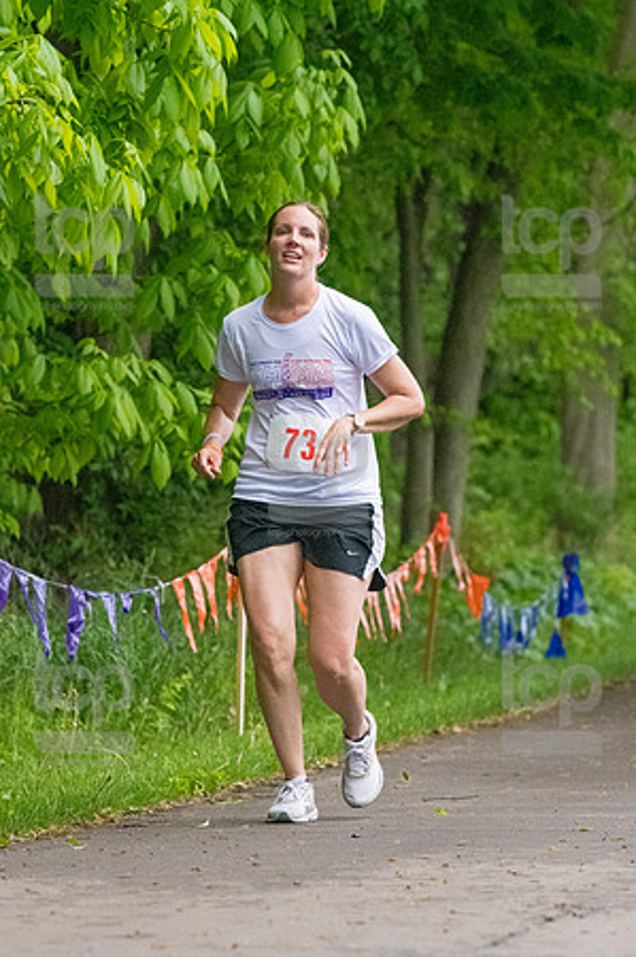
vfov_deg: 8.1
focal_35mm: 255
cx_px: 318
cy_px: 478
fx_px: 6773
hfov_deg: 5.4
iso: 6400
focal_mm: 170
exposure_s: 1/1250
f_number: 5.6
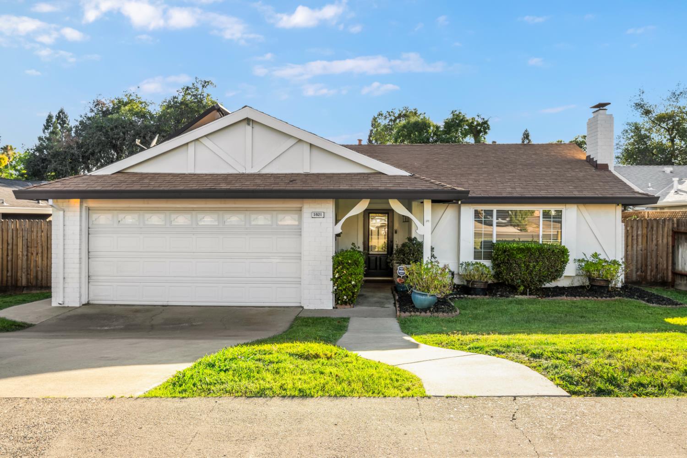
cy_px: 229
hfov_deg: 65.5
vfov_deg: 46.4
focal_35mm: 28
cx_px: 344
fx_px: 534
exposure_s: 1/60
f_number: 8
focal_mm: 19
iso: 250
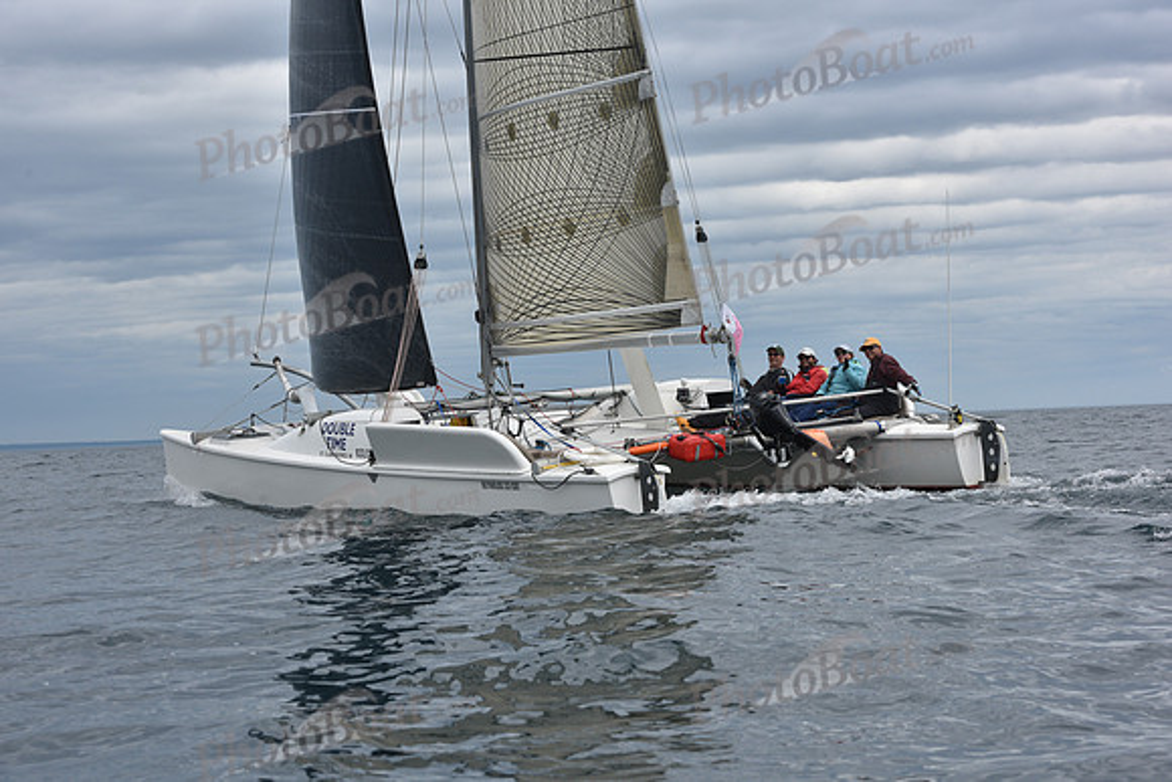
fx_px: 2279
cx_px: 586
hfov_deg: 28.8
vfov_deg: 19.5
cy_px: 391
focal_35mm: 70
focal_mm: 70
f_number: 10
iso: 250
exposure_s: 1/800
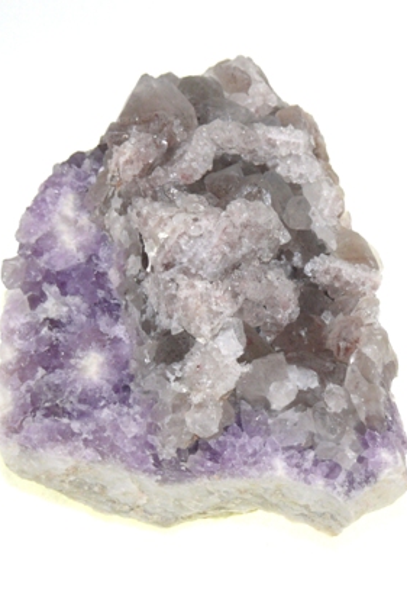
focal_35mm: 119
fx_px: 2016
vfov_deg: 17.2
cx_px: 204
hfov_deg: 11.5
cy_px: 306
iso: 100
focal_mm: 23.9
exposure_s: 1/250
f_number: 5.6
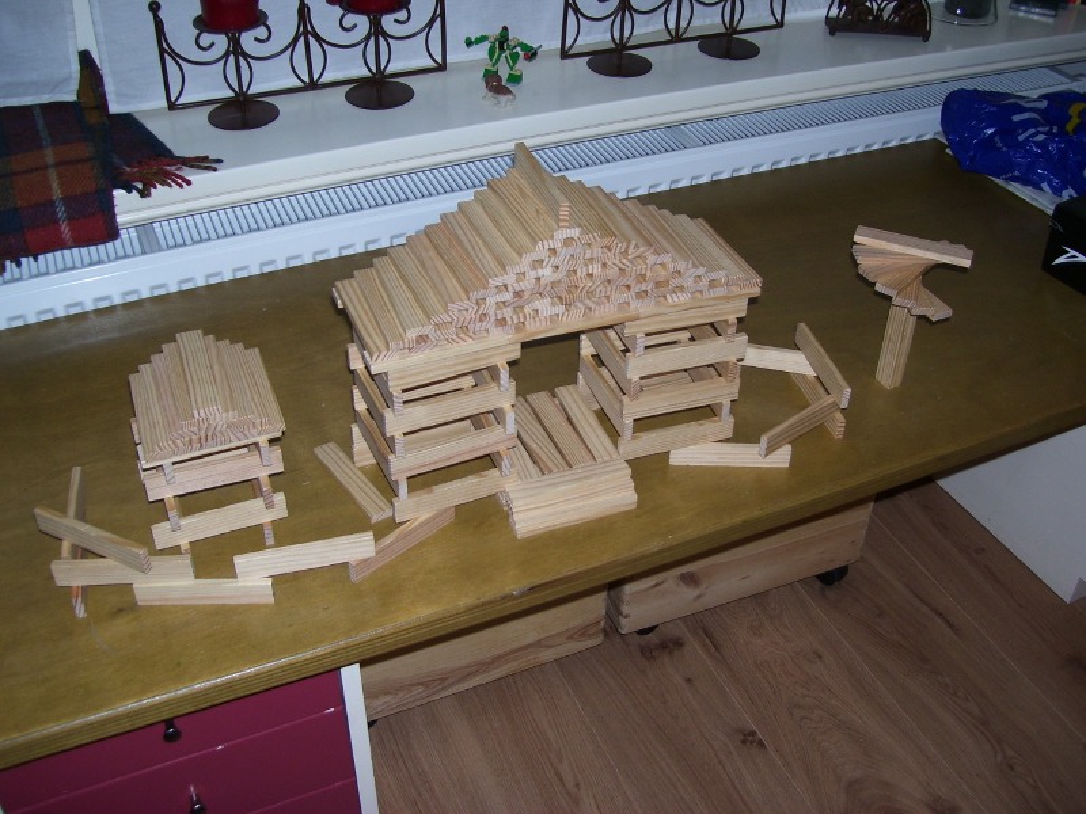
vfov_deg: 38.7
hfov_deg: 50.1
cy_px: 407
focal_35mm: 37
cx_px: 543
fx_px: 1161
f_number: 2.7
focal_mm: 6
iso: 80
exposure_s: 1/60
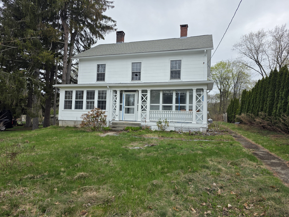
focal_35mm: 23
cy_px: 108
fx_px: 192
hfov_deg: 73.9
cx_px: 144
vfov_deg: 58.9
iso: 80
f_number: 1.7
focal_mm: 6.3
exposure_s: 1/3143
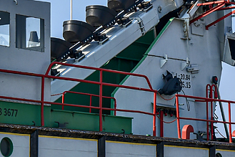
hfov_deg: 11.7
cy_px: 105
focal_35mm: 175
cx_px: 63
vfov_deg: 7.8
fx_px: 1142
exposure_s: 1/640
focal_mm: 32
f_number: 8
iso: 200
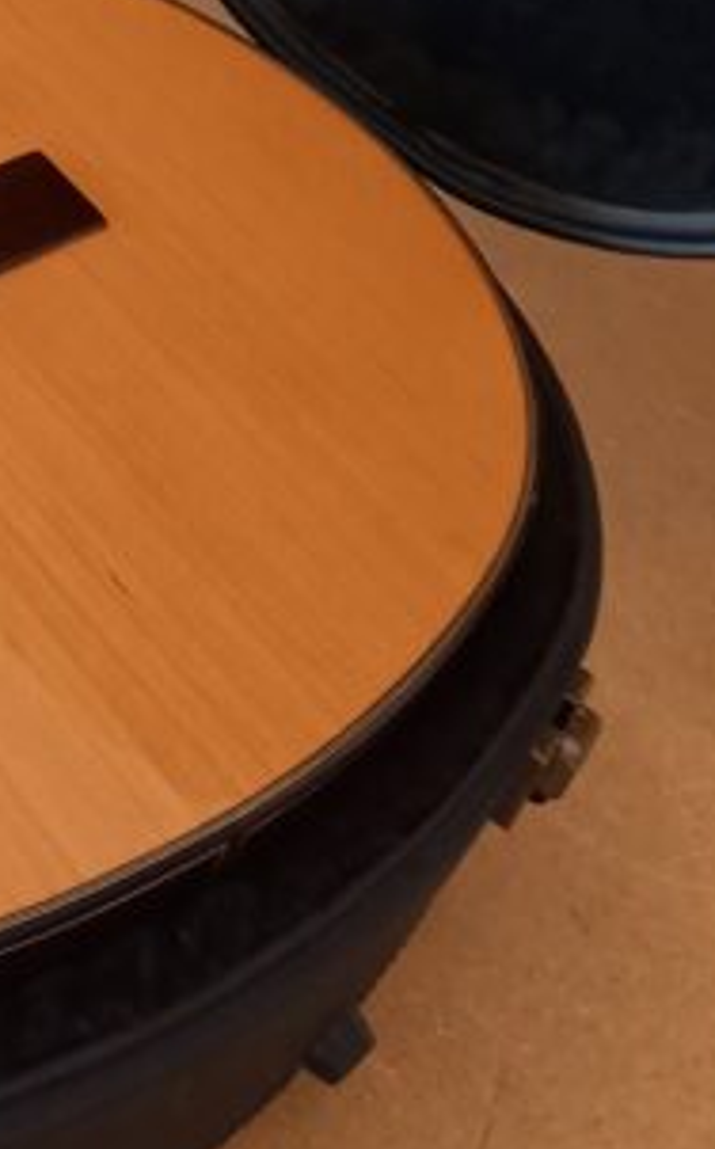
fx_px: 2814
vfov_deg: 20.8
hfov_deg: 13.7
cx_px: -323
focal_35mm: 90
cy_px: -392
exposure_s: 1/33.3
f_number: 1.8
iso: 500
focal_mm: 4.65
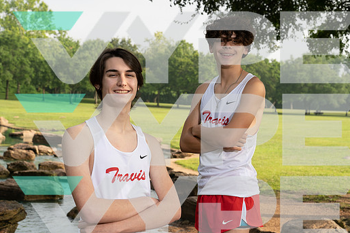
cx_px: 188
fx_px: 690
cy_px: 130
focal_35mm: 71
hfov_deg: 28.5
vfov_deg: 19.2
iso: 250
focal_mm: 63
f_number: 8
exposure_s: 1/250
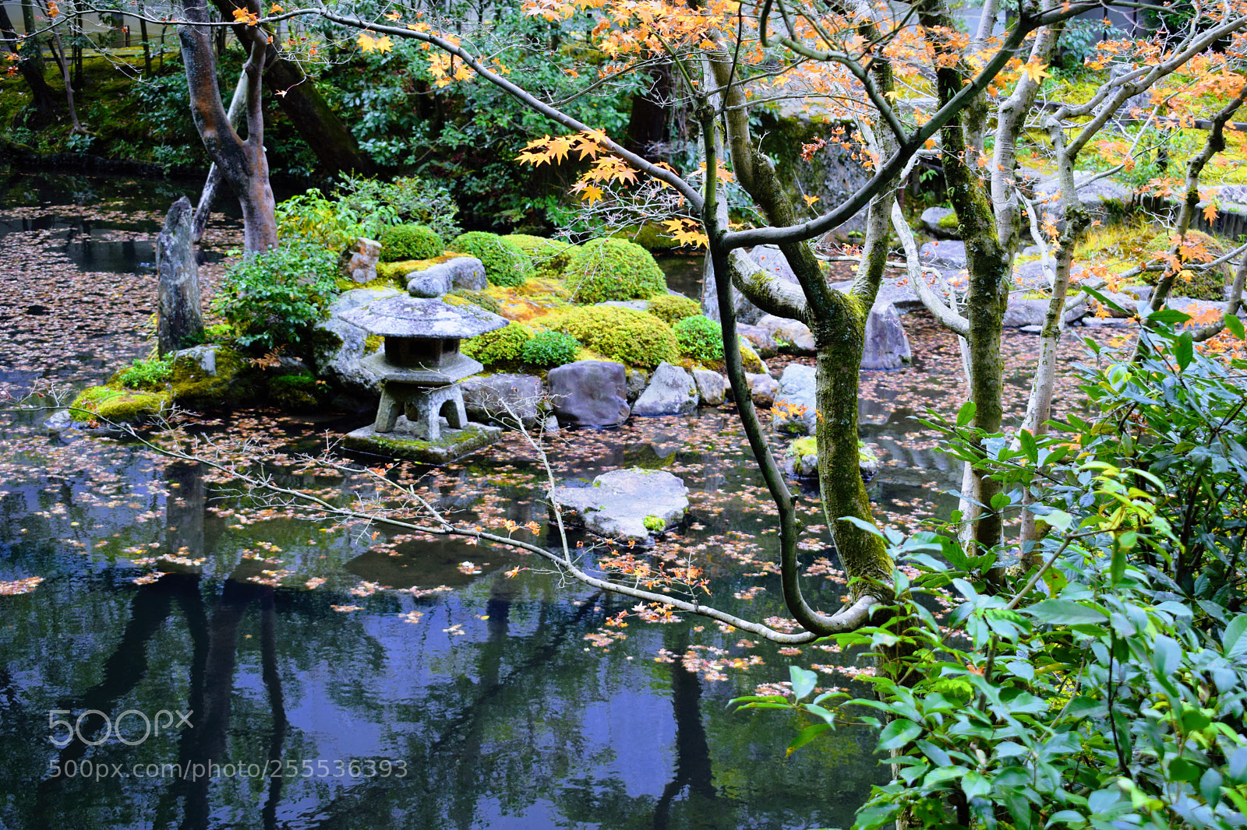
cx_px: 624
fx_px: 1974
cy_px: 415
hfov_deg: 35.1
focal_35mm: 57
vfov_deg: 23.8
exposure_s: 1/160
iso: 400
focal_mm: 38
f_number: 6.3
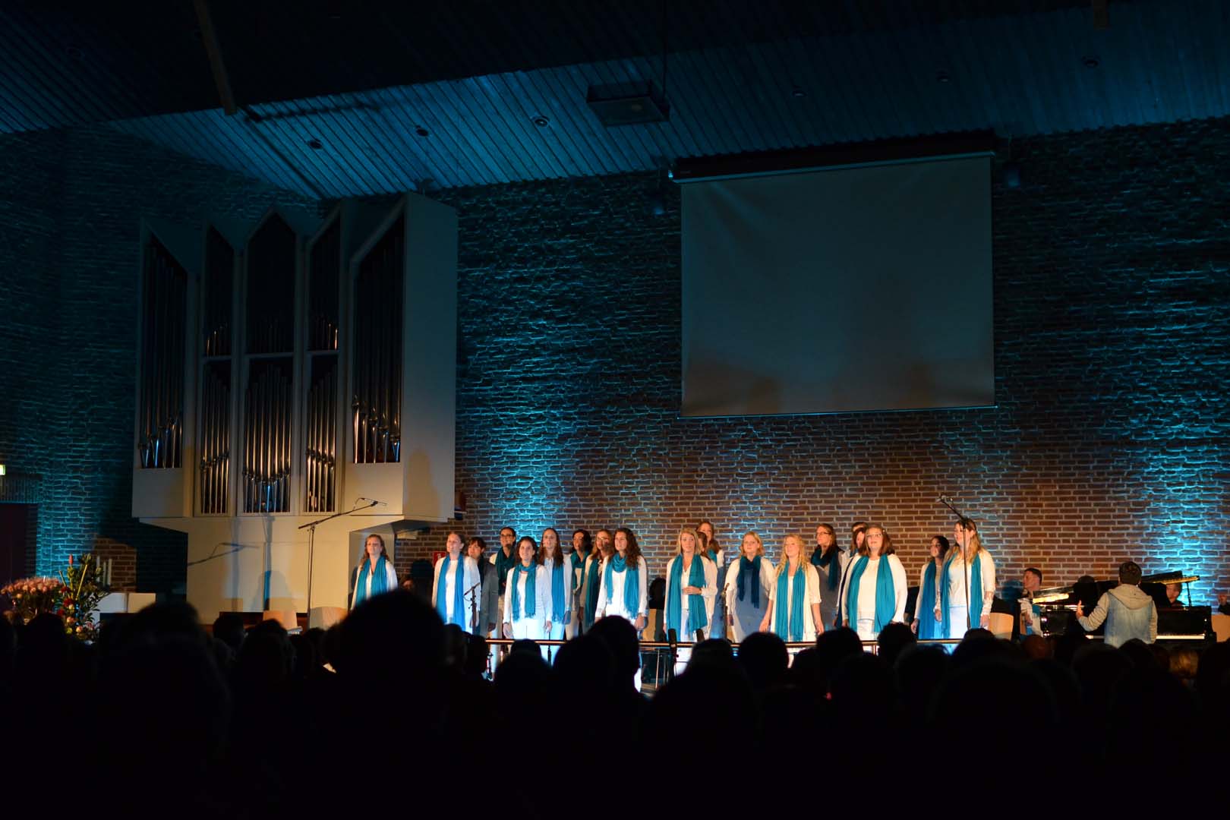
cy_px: 410
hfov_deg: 37.9
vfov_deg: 25.8
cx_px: 615
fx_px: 1794
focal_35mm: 52
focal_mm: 35
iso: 900
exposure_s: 1/80
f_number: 2.5
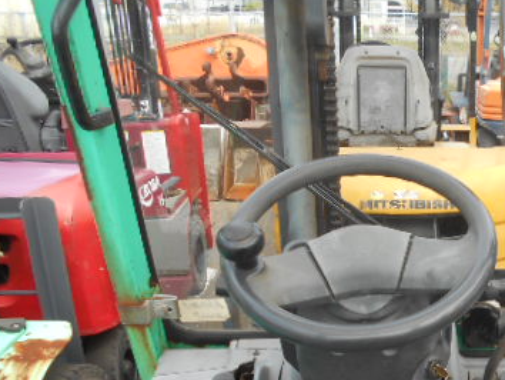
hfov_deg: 38.1
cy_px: 324
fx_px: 686
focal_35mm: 47
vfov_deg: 29.9
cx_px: 438
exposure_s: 1/200
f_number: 3.2
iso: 80
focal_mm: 4.6
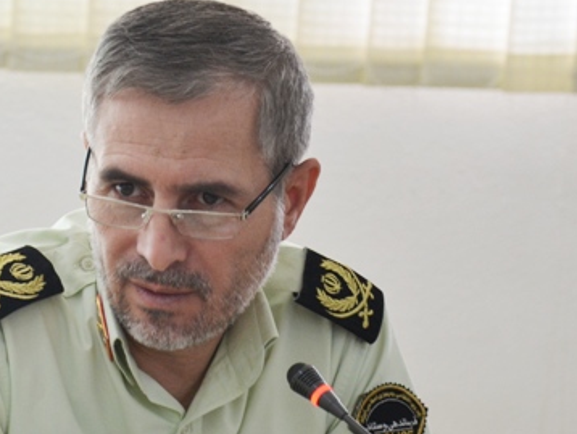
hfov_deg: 8.2
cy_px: 328
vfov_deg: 6.2
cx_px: 71
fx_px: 4021
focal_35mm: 241
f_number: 5.3
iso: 800
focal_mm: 75
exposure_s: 1/50
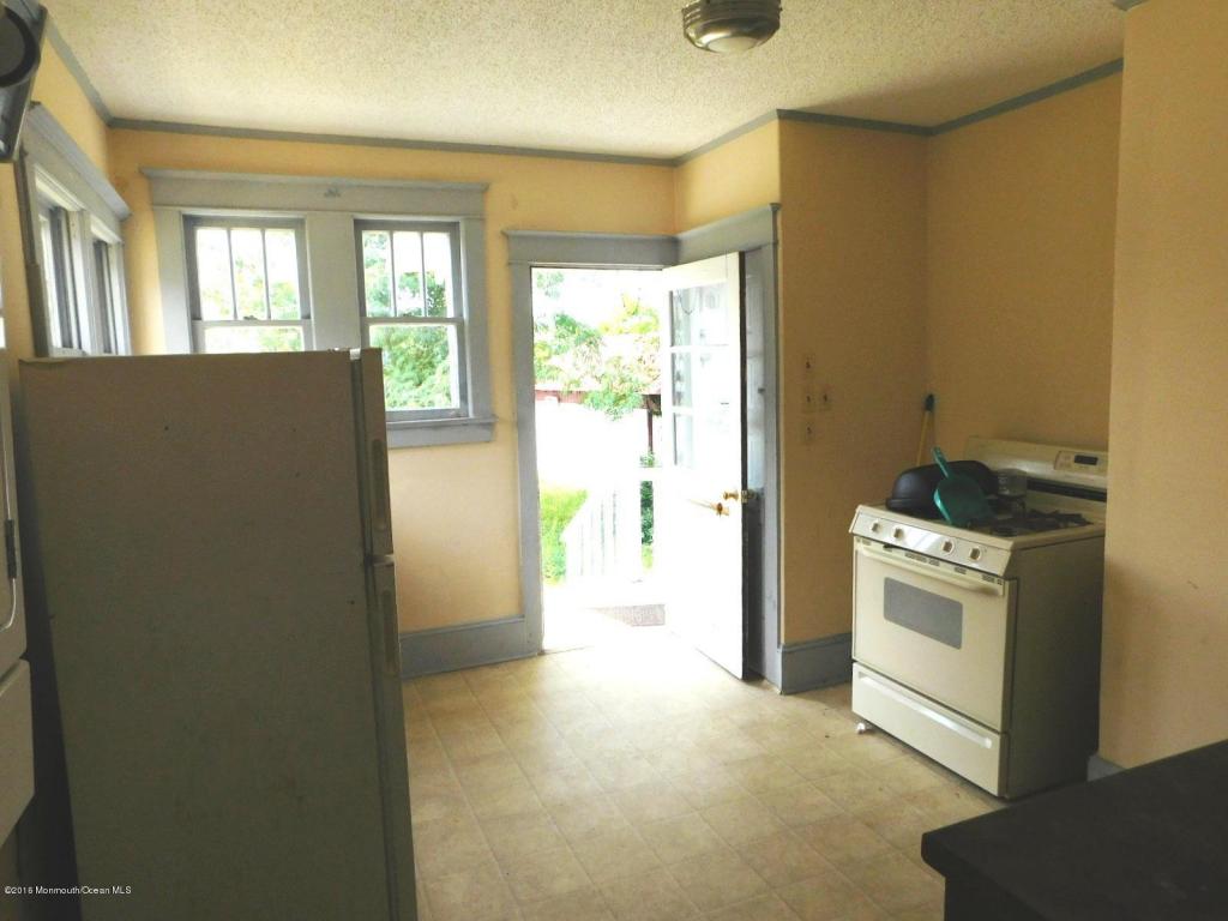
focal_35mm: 23
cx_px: 614
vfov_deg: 58.9
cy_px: 460
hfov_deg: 73.9
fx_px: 816
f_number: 3
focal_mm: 4
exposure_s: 1/500
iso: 125
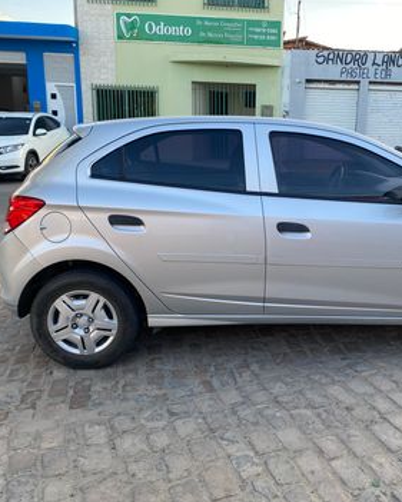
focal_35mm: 34
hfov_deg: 42.4
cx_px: 288
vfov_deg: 52.8
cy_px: 252
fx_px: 505
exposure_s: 1/184
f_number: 1.8
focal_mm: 4.25
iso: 32
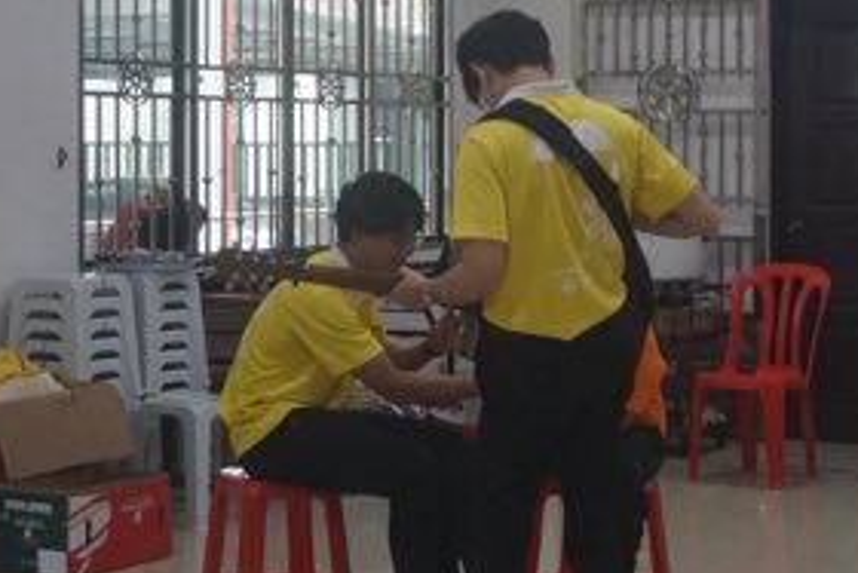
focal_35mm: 90
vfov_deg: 15.2
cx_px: 463
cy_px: 193
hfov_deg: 22.6
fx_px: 2143
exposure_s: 1/160
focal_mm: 35
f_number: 5.6
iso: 1600
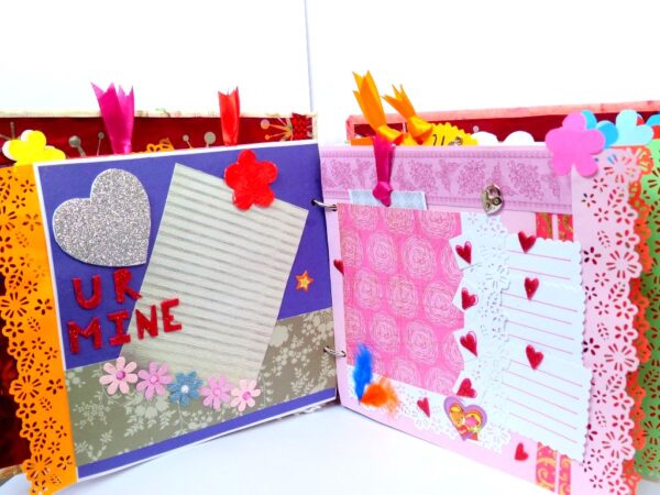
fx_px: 648
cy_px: 248
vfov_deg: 41.8
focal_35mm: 34
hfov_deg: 54.0
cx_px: 330
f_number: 2.8
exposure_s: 1/80
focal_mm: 6.2
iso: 100
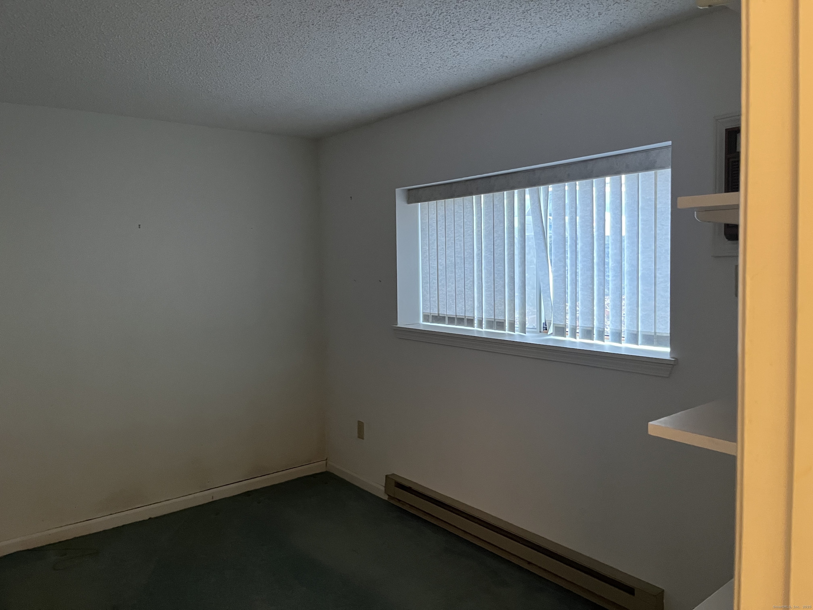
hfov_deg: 67.3
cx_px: 406
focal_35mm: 26
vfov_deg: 53.1
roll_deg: +1.5
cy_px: 305
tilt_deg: -5.0
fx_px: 611
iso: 500
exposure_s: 1/60
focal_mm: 5.1
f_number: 1.6
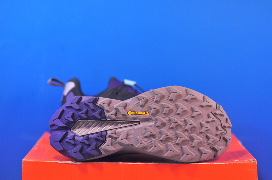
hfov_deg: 27.0
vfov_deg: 18.1
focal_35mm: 75
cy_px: 90
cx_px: 136
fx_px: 566
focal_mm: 50
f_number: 2.2
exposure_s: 1/320
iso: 250
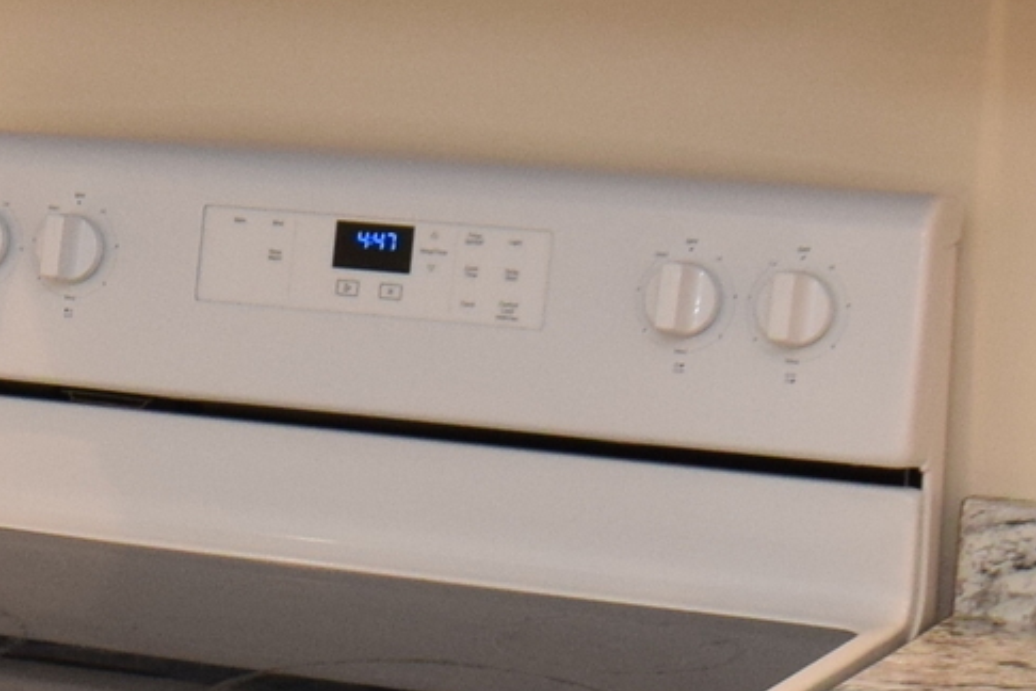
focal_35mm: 142
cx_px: -181
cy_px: 527
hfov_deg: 14.0
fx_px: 4091
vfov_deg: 9.6
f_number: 6.3
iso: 560
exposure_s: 1/60
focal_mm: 15
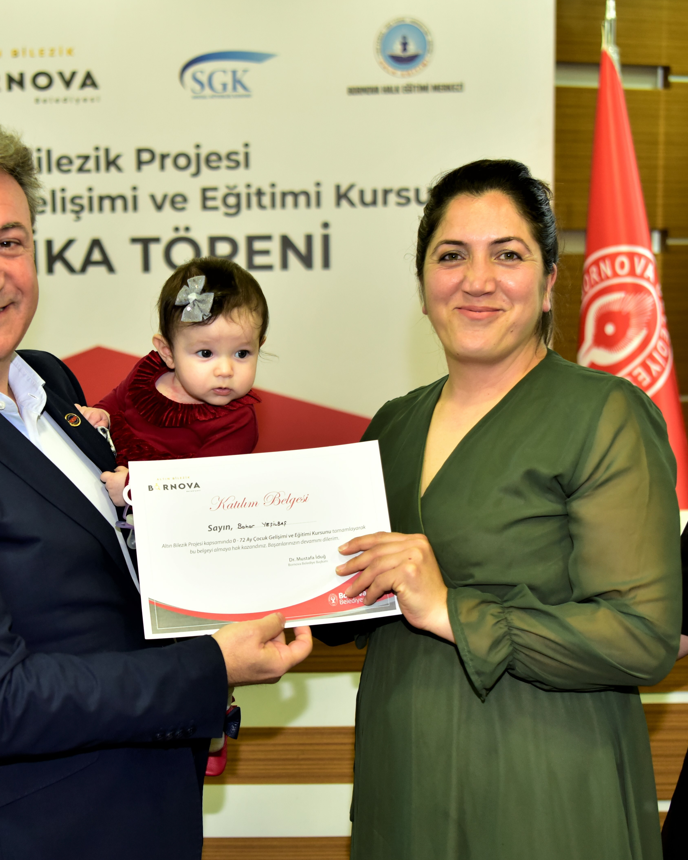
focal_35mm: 50
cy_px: 435
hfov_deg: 30.2
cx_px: 296
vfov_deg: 37.3
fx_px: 1273
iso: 1000
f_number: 2.8
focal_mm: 35
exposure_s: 1/60
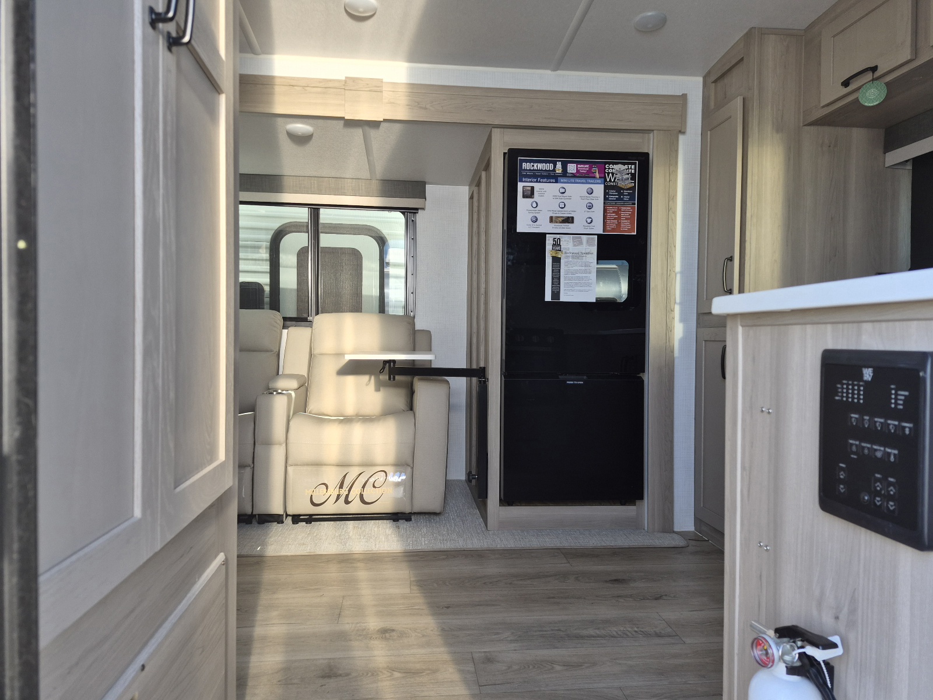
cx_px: 466
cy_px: 350
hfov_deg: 73.9
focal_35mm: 23
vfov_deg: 58.9
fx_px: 620
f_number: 1.8
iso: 64
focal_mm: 5.4
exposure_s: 1/182
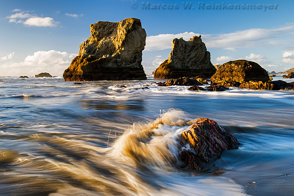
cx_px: 147
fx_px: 286
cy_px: 98
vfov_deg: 37.9
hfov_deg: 54.4
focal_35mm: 35
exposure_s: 1/3
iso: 64
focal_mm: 35
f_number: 16
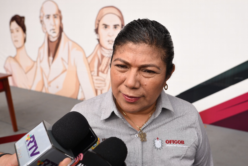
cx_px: 124
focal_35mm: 30
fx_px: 207
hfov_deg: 61.9
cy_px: 83
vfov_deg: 43.6
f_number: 2.8
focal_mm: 20
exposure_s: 1/800
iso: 200
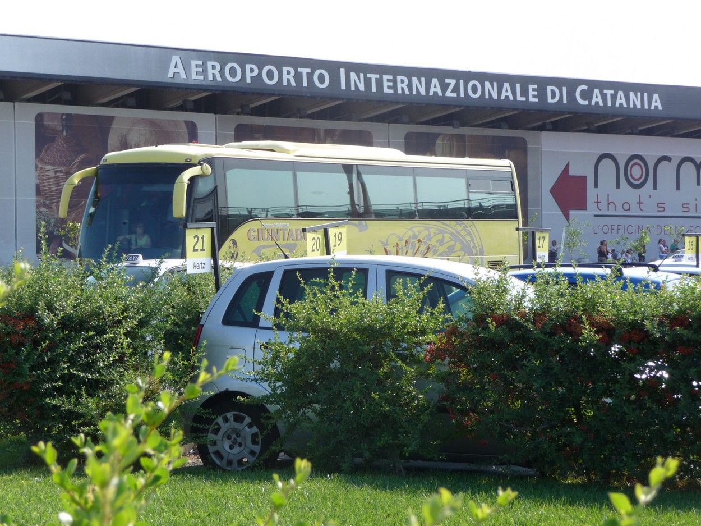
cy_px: 263
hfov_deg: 20.4
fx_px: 1944
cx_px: 350
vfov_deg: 15.4
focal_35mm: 96
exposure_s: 1/320
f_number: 4.7
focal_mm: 16.3
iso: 100
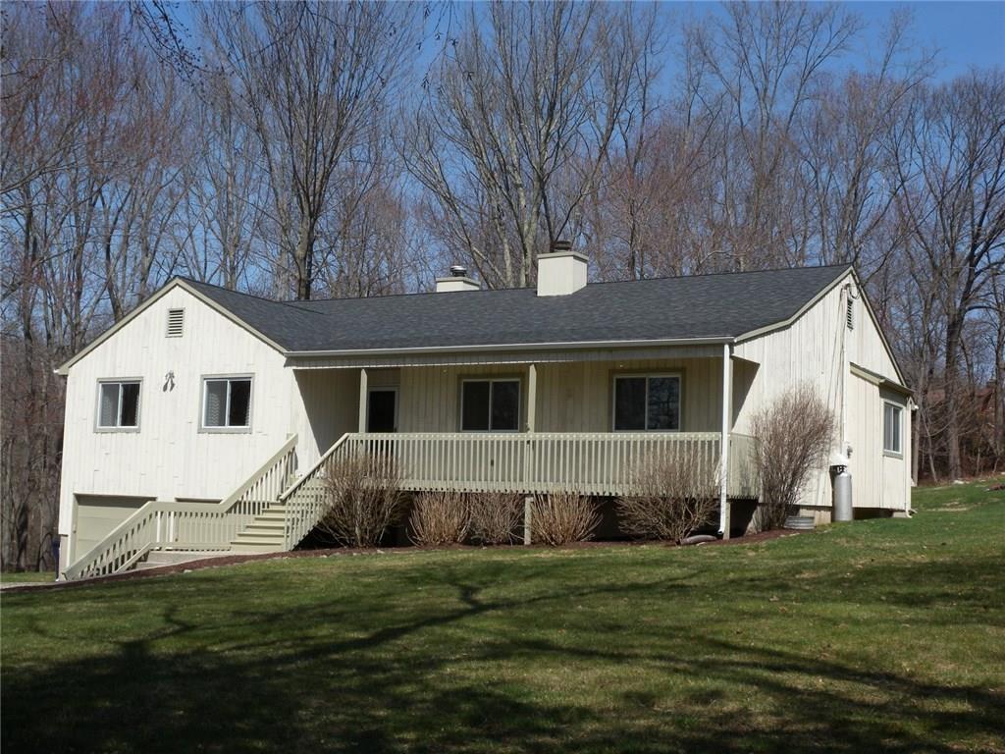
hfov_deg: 44.8
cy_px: 377
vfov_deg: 34.3
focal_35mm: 42
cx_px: 502
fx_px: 1219
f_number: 6.2
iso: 64
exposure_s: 1/276
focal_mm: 9
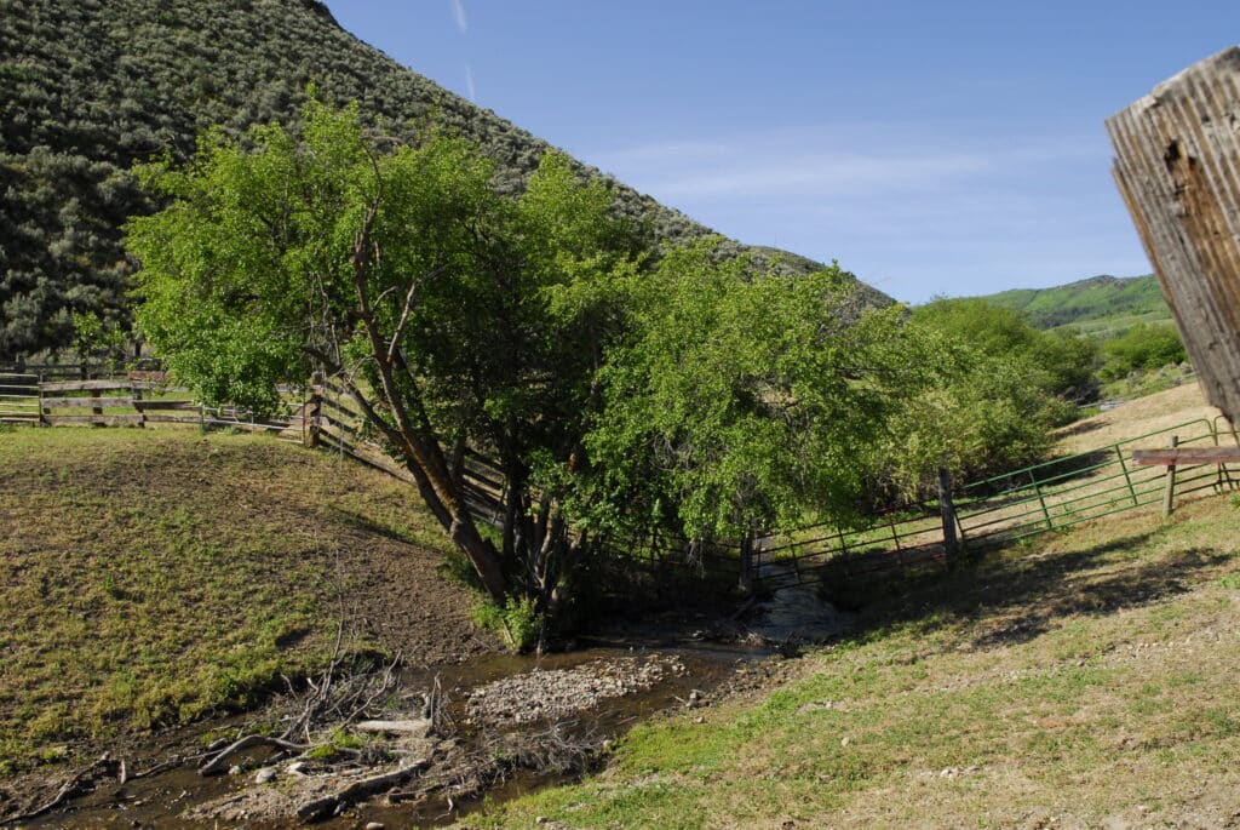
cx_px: 620
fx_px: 1189
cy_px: 415
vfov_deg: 38.4
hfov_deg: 55.1
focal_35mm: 34
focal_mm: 23
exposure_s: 1/180
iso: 100
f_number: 7.1
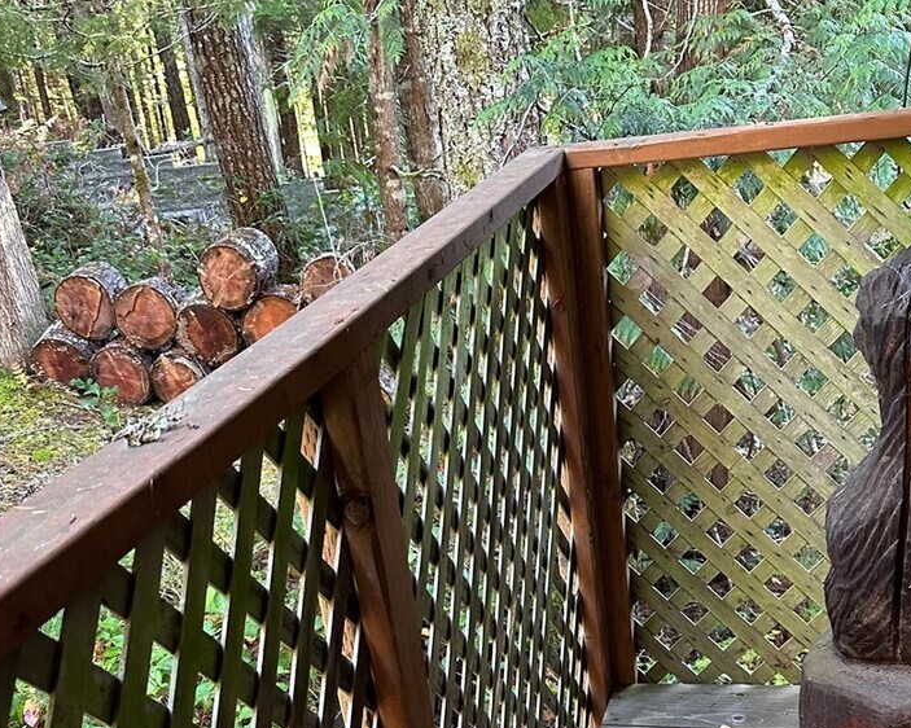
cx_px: 457
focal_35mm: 48
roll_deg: +8.0
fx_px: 1294
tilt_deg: -28.9
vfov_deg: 29.5
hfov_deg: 38.8
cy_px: 715
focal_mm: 6.86
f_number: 1.78
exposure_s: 1/60
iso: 320
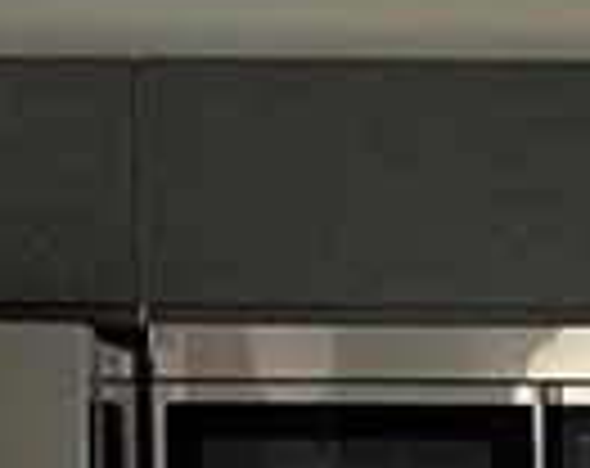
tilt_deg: -4.1
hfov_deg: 9.5
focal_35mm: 199
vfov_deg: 7.5
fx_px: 3465
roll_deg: -0.4
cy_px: 873
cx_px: 887
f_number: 1.6
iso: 250
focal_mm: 5.1
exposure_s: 1/60
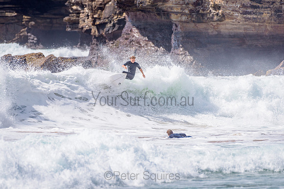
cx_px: 110
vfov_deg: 2.2
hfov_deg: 3.4
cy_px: 83
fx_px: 4838
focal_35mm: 613
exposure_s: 1/2000
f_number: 5.6
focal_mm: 500
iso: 100
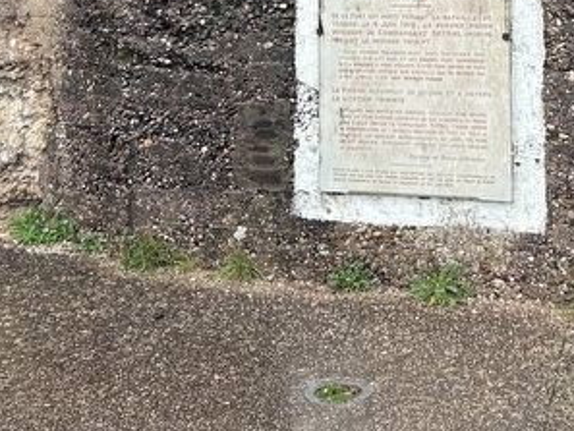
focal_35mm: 70
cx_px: 427
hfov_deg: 27.4
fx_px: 1161
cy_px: -99
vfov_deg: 19.7
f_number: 1.5
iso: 40
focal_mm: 5.7
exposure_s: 1/121
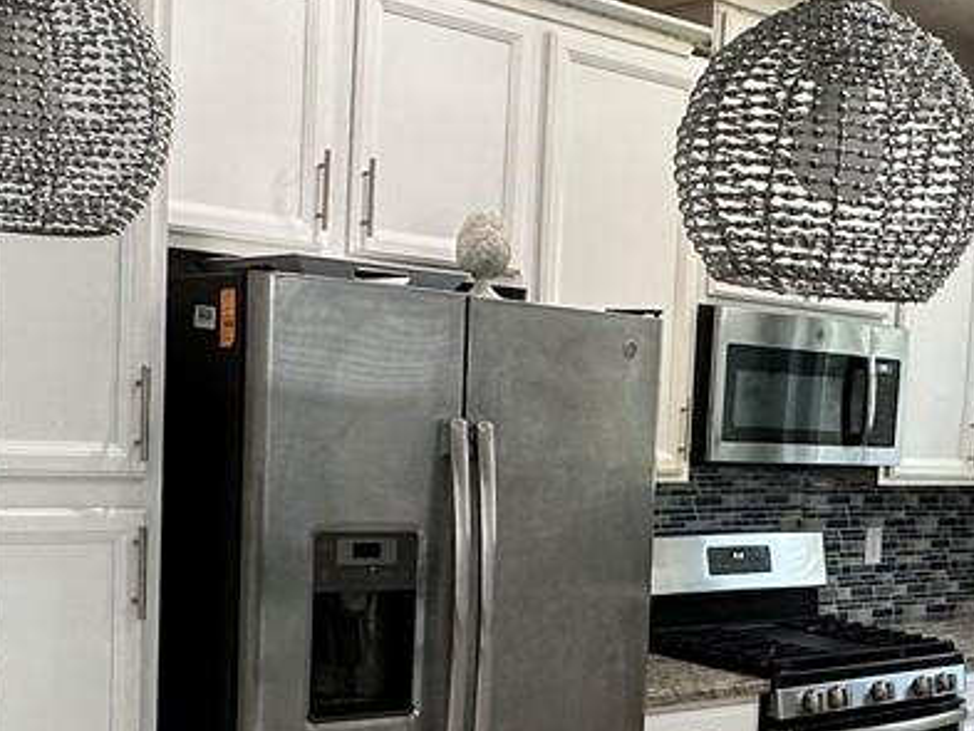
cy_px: 560
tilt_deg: -5.7
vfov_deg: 25.3
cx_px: 820
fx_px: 1604
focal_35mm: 57
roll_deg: -3.4
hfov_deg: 32.6
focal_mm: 2.22
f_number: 2.2
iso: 200
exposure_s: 1/120
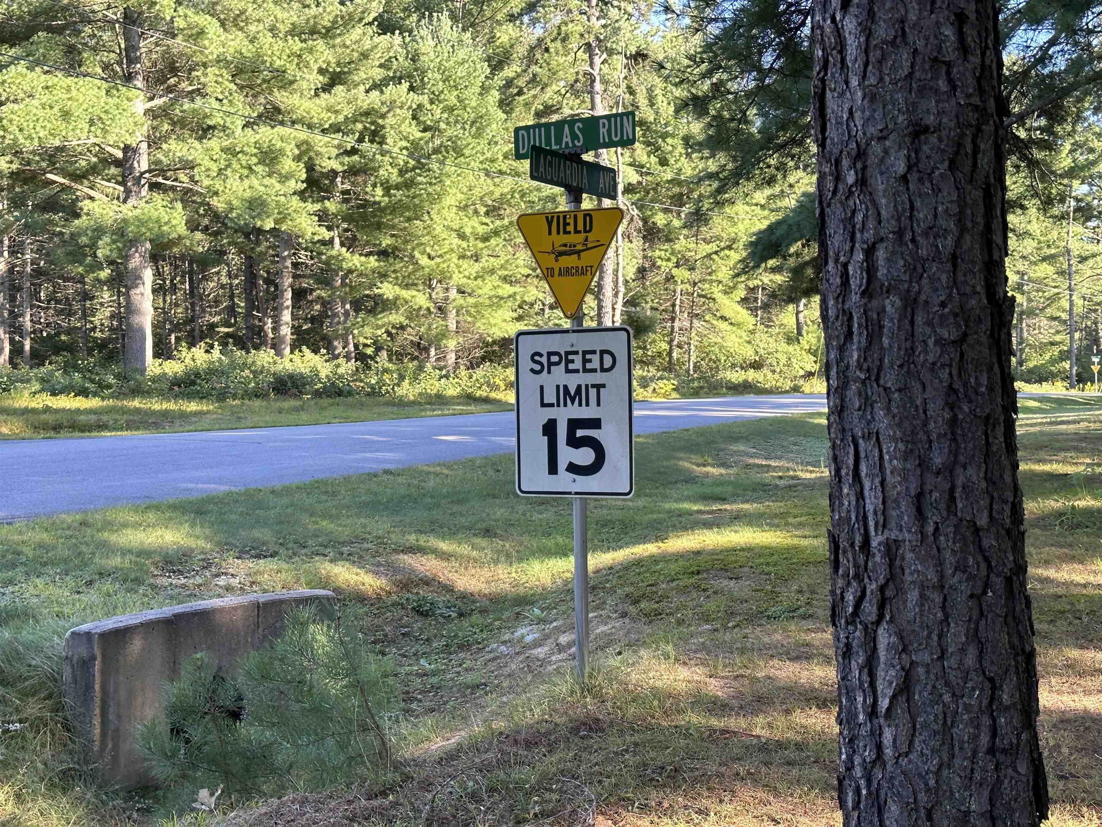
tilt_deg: -1.8
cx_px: 551
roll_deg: +0.0
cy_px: 414
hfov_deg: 39.7
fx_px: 1528
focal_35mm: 48
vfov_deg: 30.3
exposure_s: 1/246
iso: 50
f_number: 1.78
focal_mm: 6.86
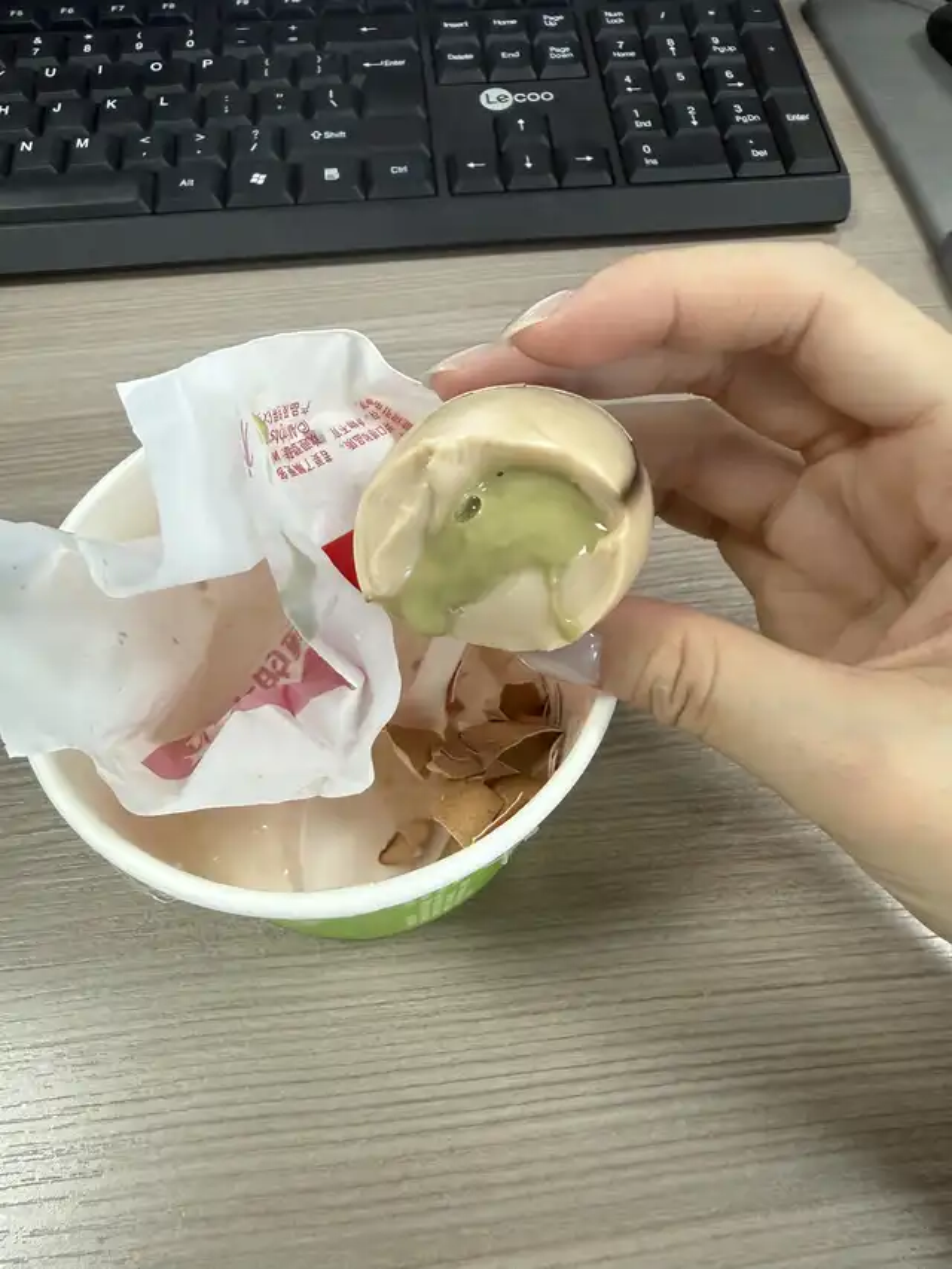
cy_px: 634
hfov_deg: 56.8
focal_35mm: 24
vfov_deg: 71.6
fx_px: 880
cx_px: 476
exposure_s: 1/120
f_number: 2.2
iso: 250
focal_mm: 2.22
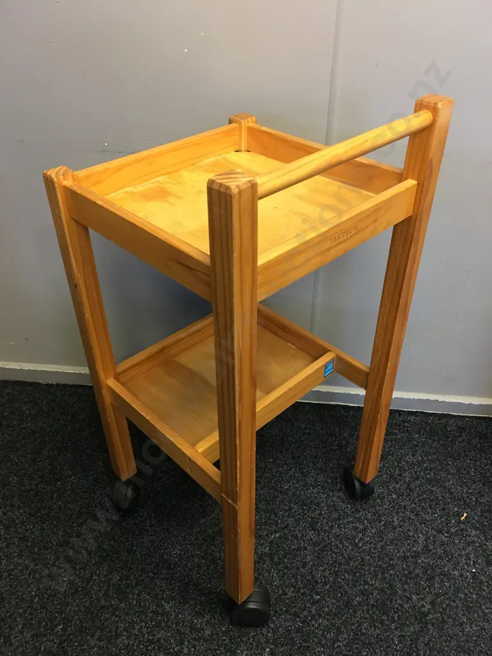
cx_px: 246
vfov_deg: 61.7
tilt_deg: -35.1
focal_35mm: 29
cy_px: 328
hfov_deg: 48.2
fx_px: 550
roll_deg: -2.2
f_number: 2.2
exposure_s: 1/17
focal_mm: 4.15
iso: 80
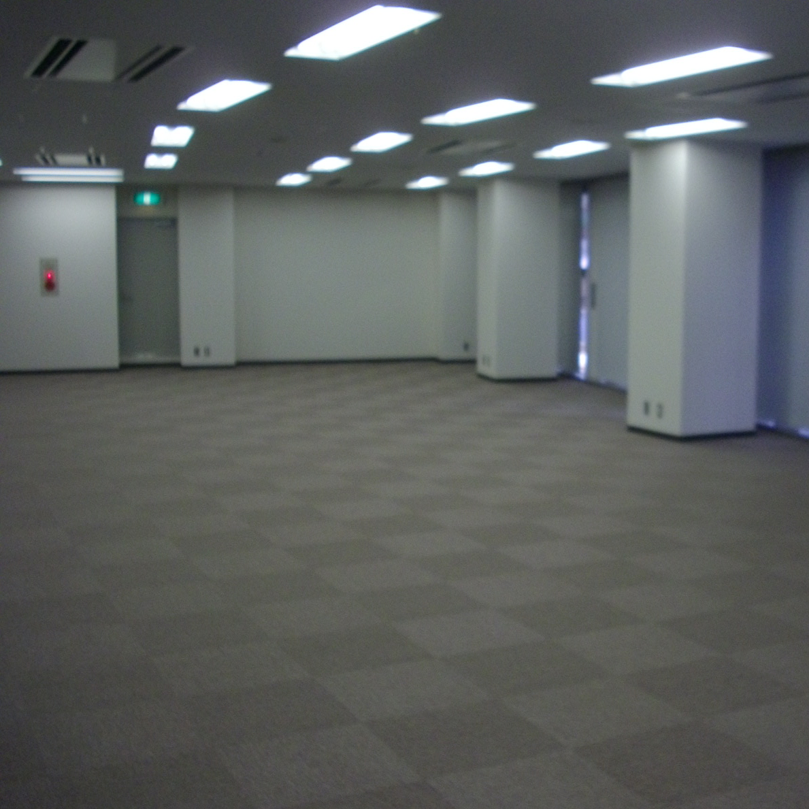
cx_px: 543
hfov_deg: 37.9
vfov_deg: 38.3
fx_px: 1163
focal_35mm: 44
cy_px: 406
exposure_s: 1/100
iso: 200
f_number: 2.8
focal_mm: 6.2
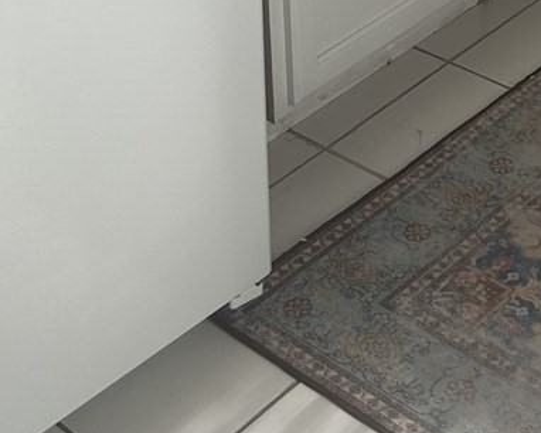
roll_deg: +1.2
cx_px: 419
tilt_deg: -12.2
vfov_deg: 12.8
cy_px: -481
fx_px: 1634
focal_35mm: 102
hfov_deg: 18.7
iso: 40
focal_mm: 5.7
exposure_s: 1/121
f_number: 1.5
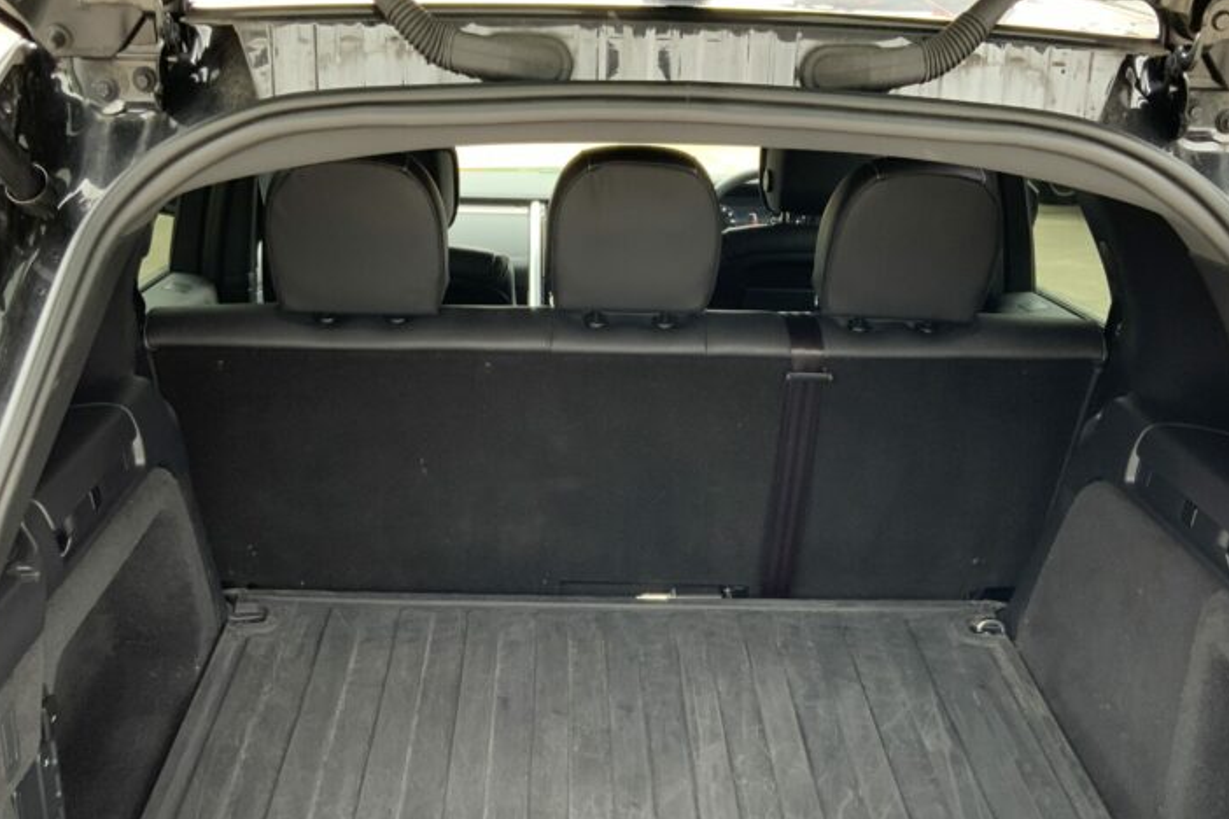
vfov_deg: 30.1
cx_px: 623
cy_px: 598
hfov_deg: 44.5
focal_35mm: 44
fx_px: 1502
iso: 64
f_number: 1.8
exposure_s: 1/106
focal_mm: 3
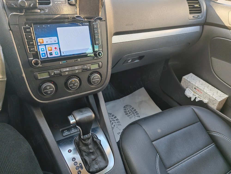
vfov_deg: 53.1
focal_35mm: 26
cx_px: 116
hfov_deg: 67.3
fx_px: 174
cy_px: 87
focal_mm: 5.4
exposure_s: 1/100
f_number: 1.6
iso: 80
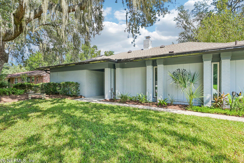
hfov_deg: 90.0
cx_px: 120
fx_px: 122
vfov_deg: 67.4
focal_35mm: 18
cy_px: 82
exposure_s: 1/90
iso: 100
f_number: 8
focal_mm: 17
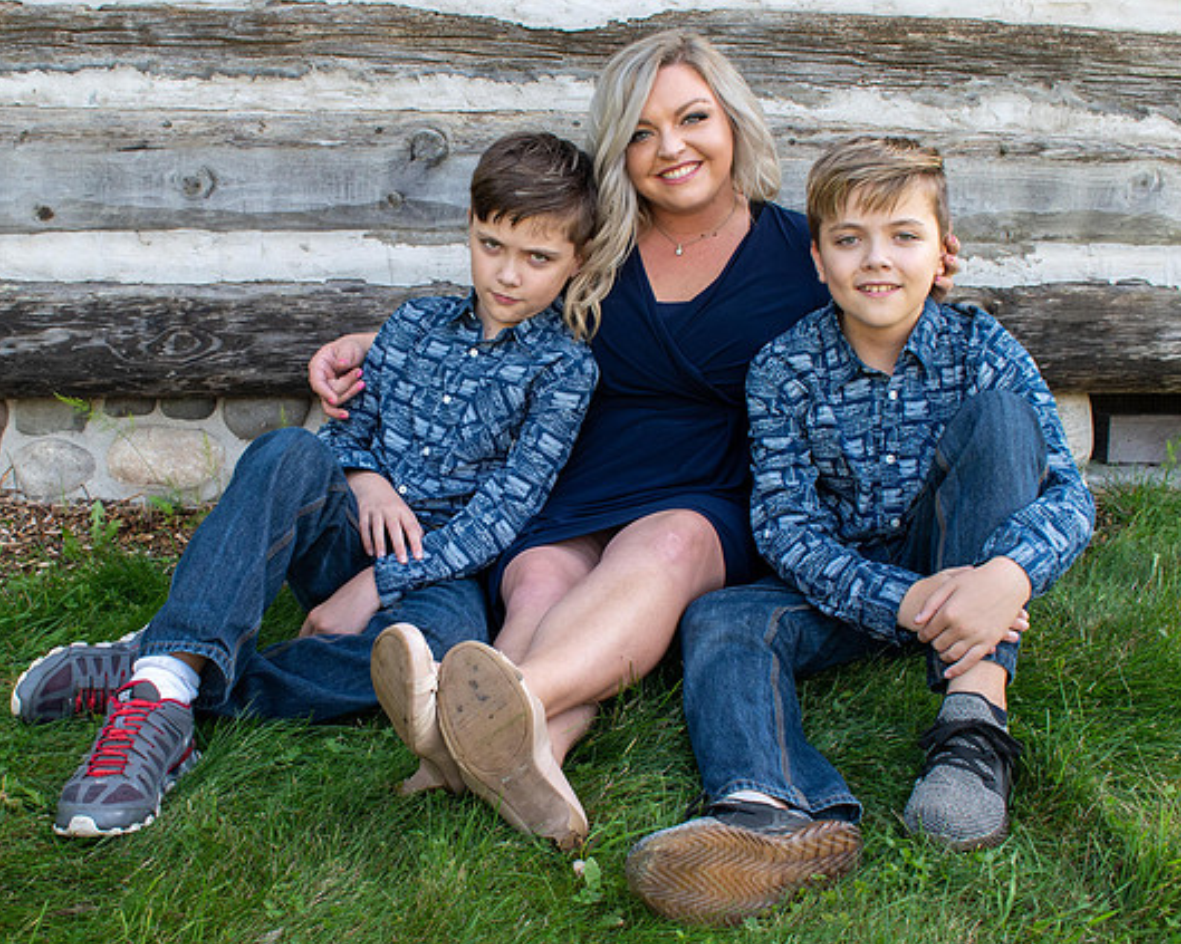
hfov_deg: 41.0
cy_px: 474
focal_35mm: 45
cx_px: 491
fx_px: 1573
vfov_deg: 33.4
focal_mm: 21
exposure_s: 1/160
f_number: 6.3
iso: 400
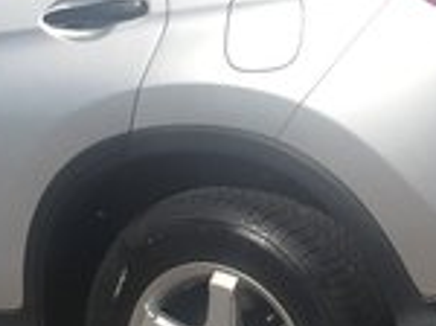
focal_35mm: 155
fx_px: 1949
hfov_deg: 12.7
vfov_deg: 9.5
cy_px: 52
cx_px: 288
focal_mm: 4.15
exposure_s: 1/3300
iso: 32
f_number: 2.2
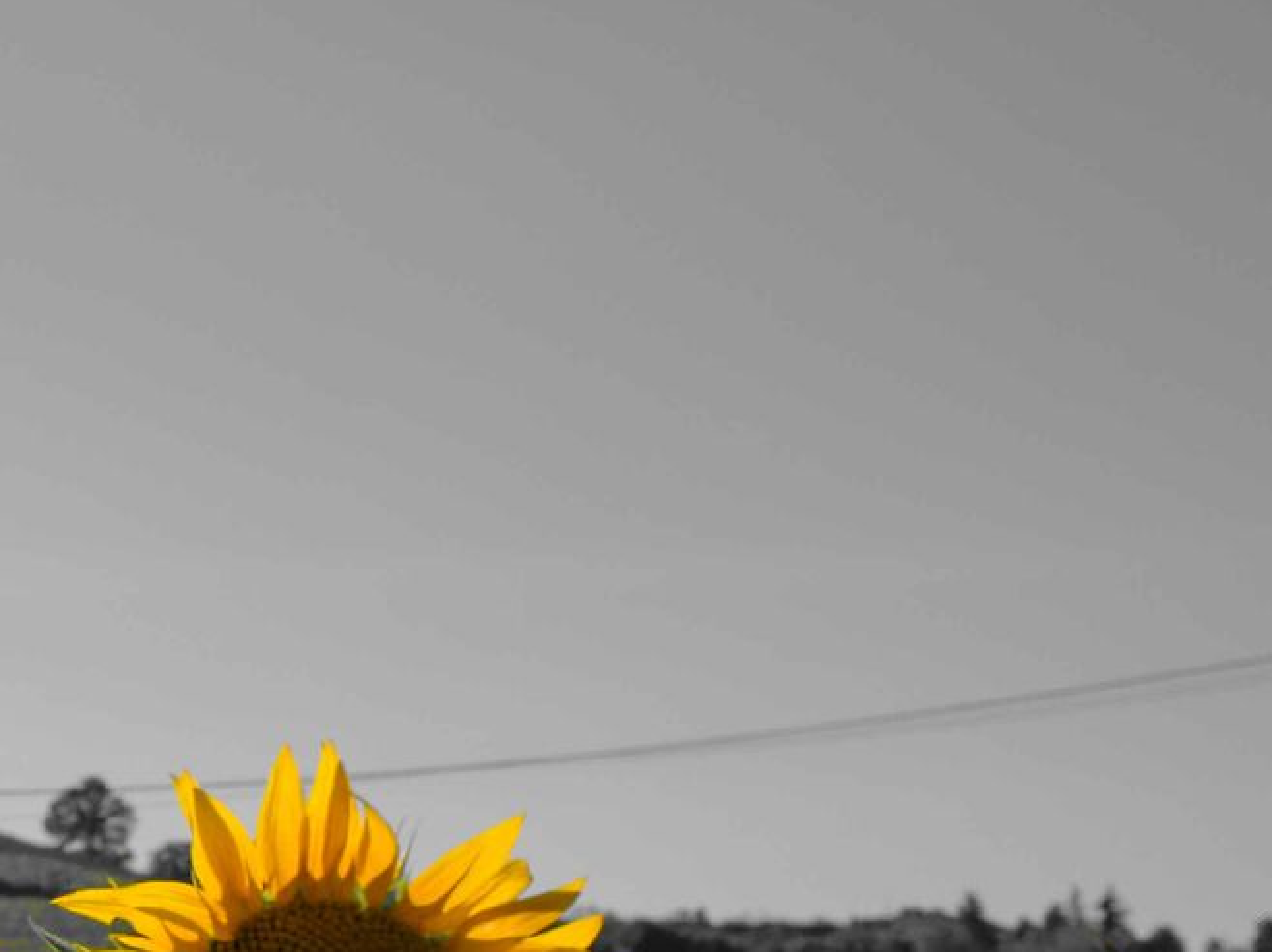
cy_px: 1126
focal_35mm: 123
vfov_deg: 11.8
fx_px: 4517
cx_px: -418
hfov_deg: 15.2
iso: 400
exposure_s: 1/900
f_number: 10
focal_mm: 23
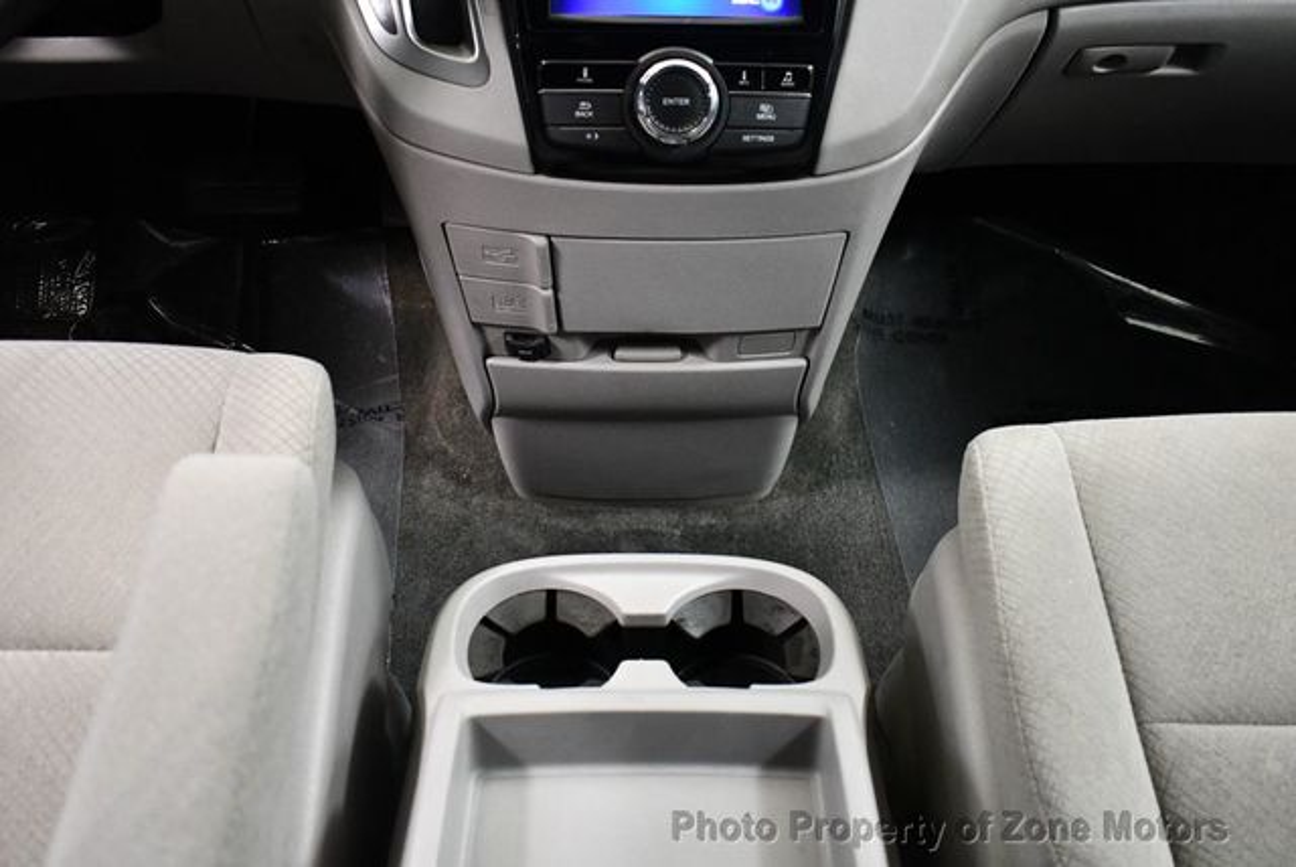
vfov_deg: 36.9
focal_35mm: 36
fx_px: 1297
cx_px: 648
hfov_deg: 53.1
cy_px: 434
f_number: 3.5
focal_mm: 18
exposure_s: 1/60
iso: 3200
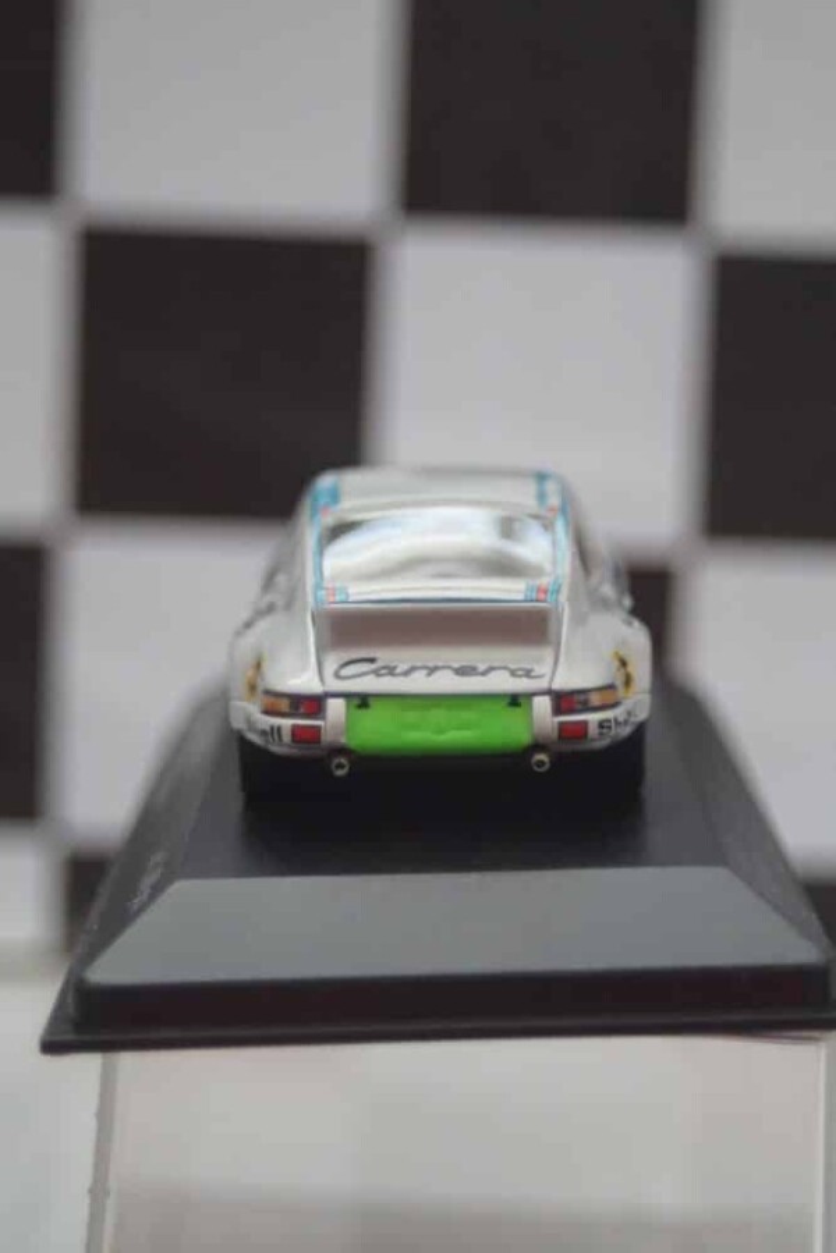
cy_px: 626
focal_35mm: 105
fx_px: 3657
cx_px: 418
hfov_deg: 13.0
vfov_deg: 19.5
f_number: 5.6
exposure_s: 1/160
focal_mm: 70
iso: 2000
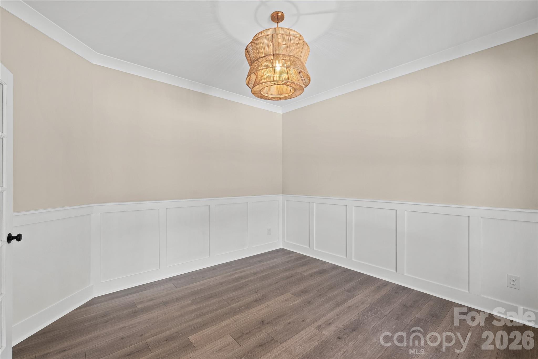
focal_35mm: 15
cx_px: 269
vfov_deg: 77.4
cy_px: 180
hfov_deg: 100.4
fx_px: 224
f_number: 11
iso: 100
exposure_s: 1.3
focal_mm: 15
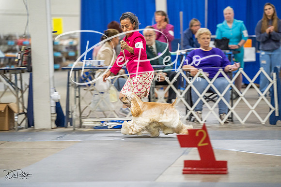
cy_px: 94
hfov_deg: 13.6
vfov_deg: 9.1
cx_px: 140
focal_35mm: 151
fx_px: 1179
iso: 2000
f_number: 2.8
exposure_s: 1/160
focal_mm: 151
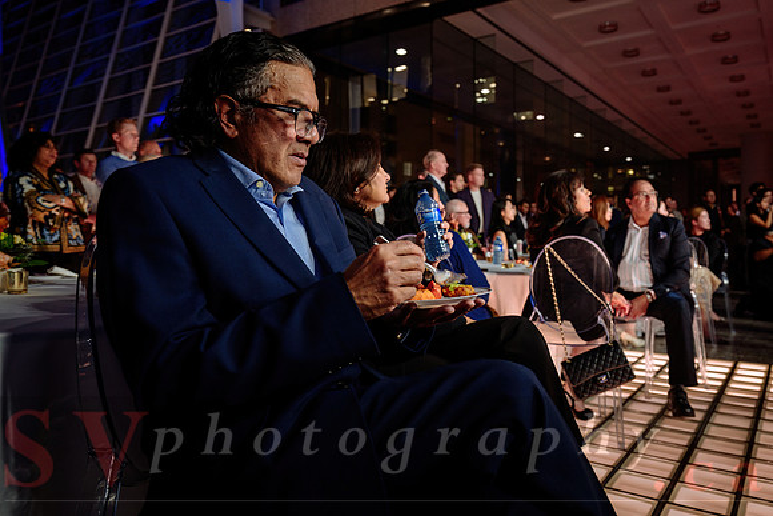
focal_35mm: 26
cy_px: 233
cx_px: 424
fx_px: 565
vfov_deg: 49.0
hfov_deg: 68.6
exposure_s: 1/40
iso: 500
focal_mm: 24
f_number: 4
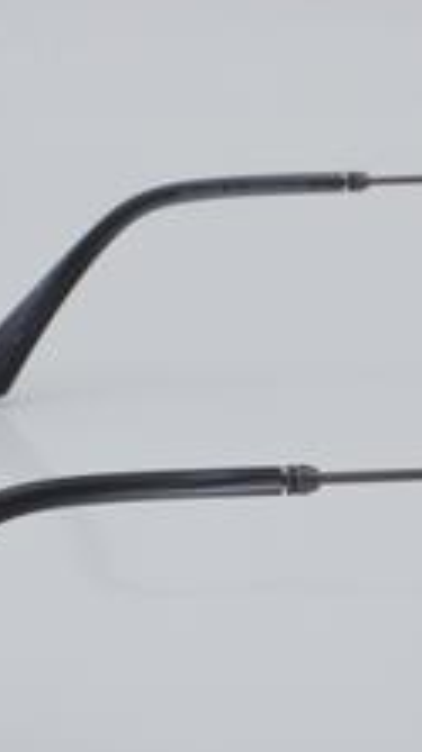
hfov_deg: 8.5
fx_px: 2812
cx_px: 385
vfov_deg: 15.2
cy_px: 405
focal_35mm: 141
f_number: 32
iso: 100
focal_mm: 50
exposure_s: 1/4
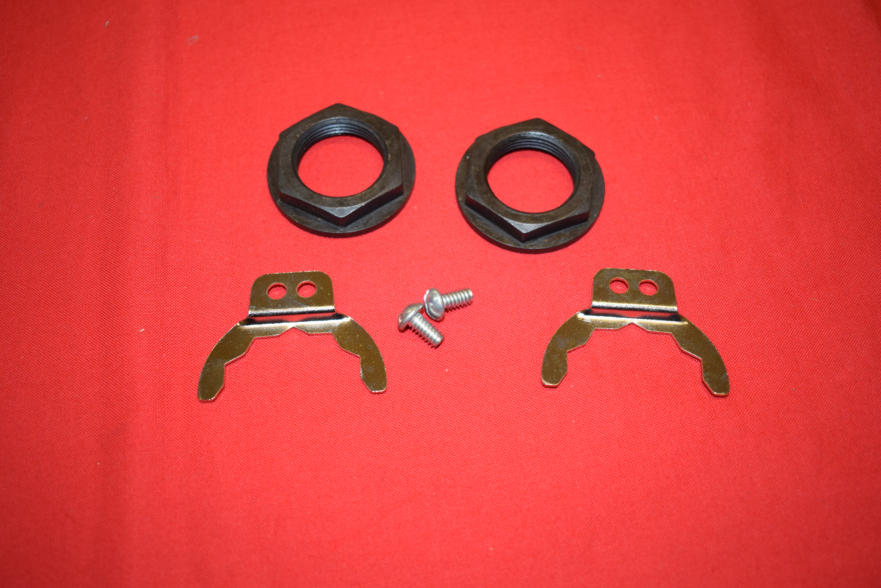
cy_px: 294
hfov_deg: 49.5
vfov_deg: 34.2
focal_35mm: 39
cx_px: 440
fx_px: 955
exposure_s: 1/80
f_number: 4
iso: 500
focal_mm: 26
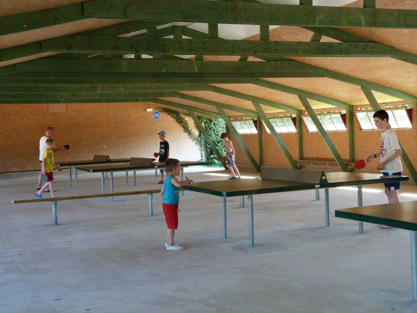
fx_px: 602
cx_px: 208
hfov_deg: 38.2
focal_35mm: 50
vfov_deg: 29.1
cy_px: 156
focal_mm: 9
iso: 320
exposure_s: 1/60
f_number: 3.2
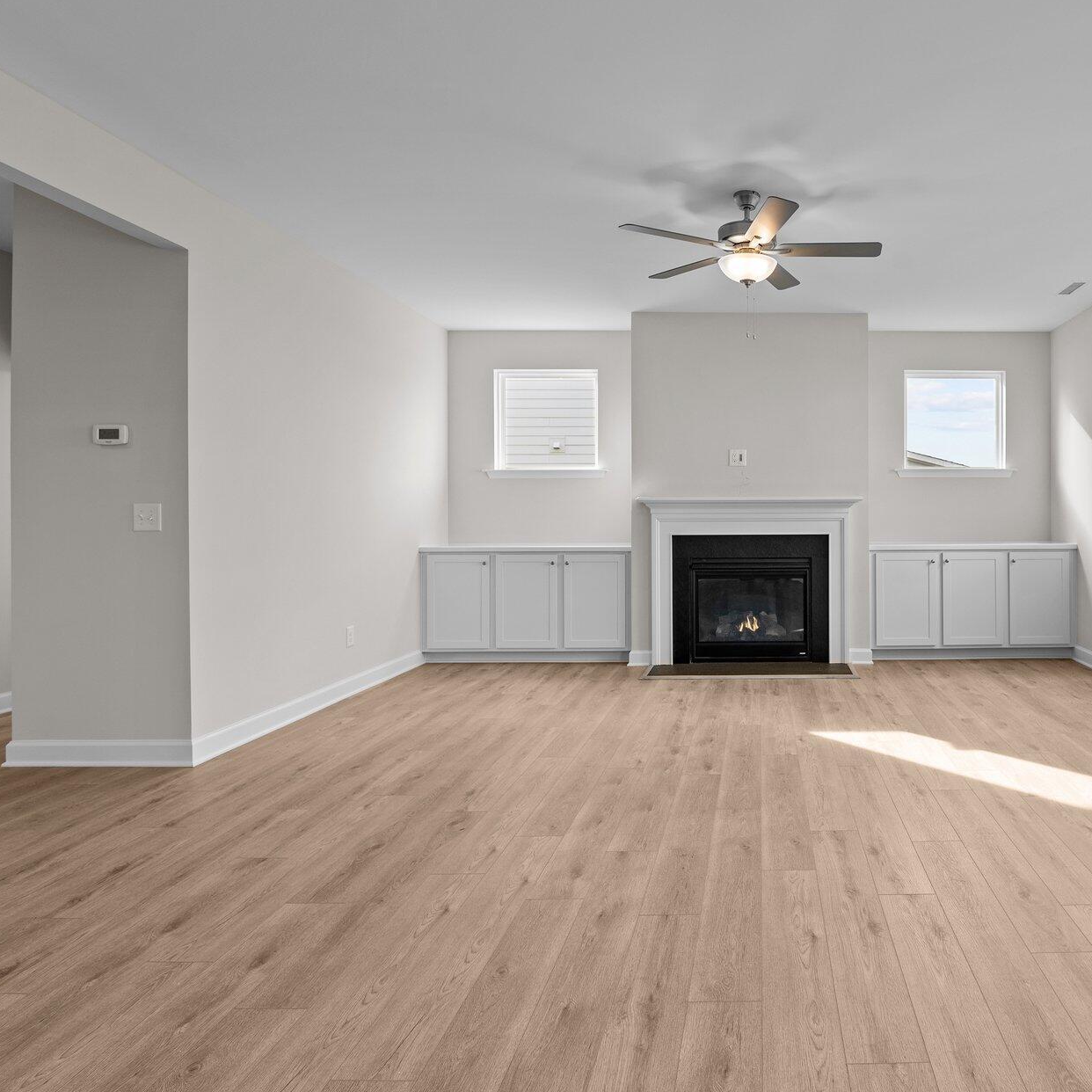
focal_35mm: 21
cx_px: 782
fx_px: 749
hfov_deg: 68.7
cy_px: 516
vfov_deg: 72.1
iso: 400
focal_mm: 15
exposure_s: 1/20
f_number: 6.3
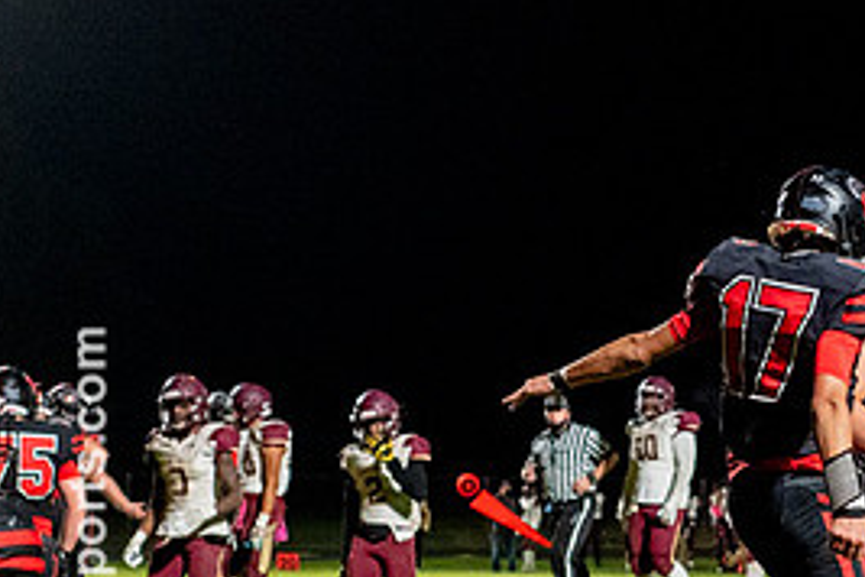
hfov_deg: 15.7
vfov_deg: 10.6
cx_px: 807
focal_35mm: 129
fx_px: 3099
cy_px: 495
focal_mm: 50
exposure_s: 1/640
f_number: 4
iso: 8000
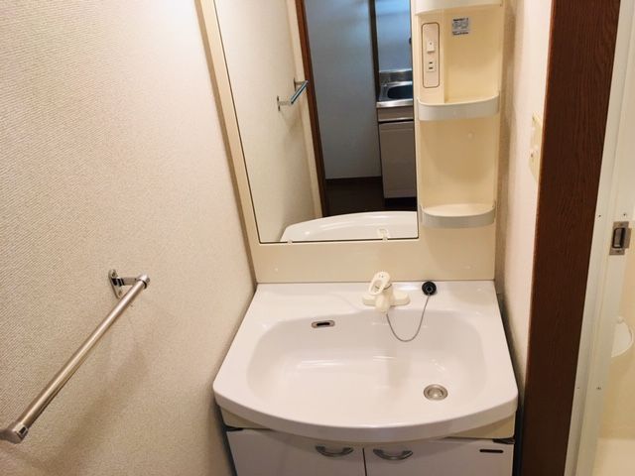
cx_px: 318
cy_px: 238
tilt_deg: -28.2
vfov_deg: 48.2
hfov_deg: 61.7
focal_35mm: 29
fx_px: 532
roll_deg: +7.7
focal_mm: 4.15
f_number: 2.2
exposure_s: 1/30
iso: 40
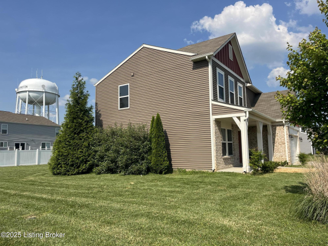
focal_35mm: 26
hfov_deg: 67.3
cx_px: 164
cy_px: 123
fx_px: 246
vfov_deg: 53.0
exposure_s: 1/3745
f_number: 1.6
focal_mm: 5.1
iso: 50
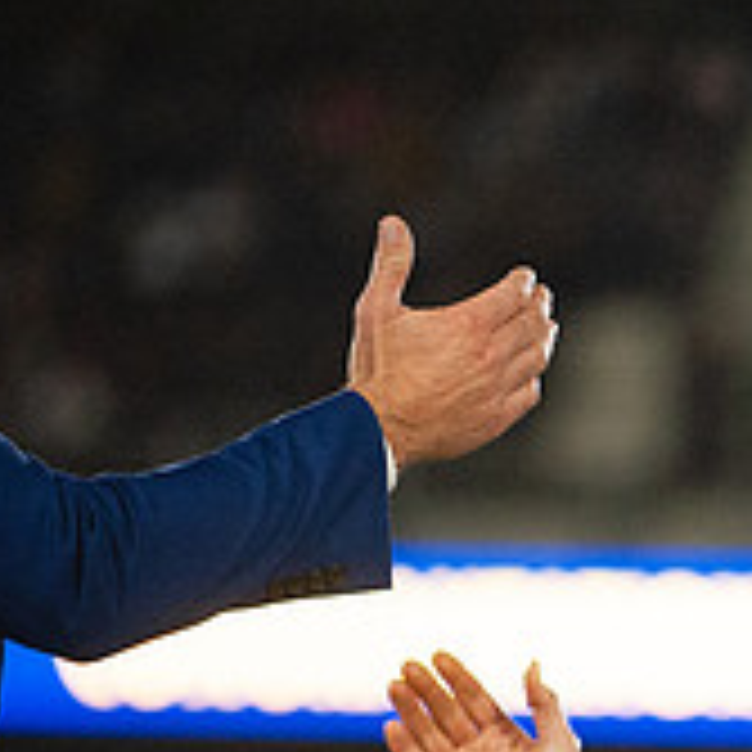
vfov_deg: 3.7
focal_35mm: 471
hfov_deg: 3.7
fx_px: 11576
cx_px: 1171
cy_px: 815
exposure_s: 1/2000
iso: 3200
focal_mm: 160
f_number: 2.8
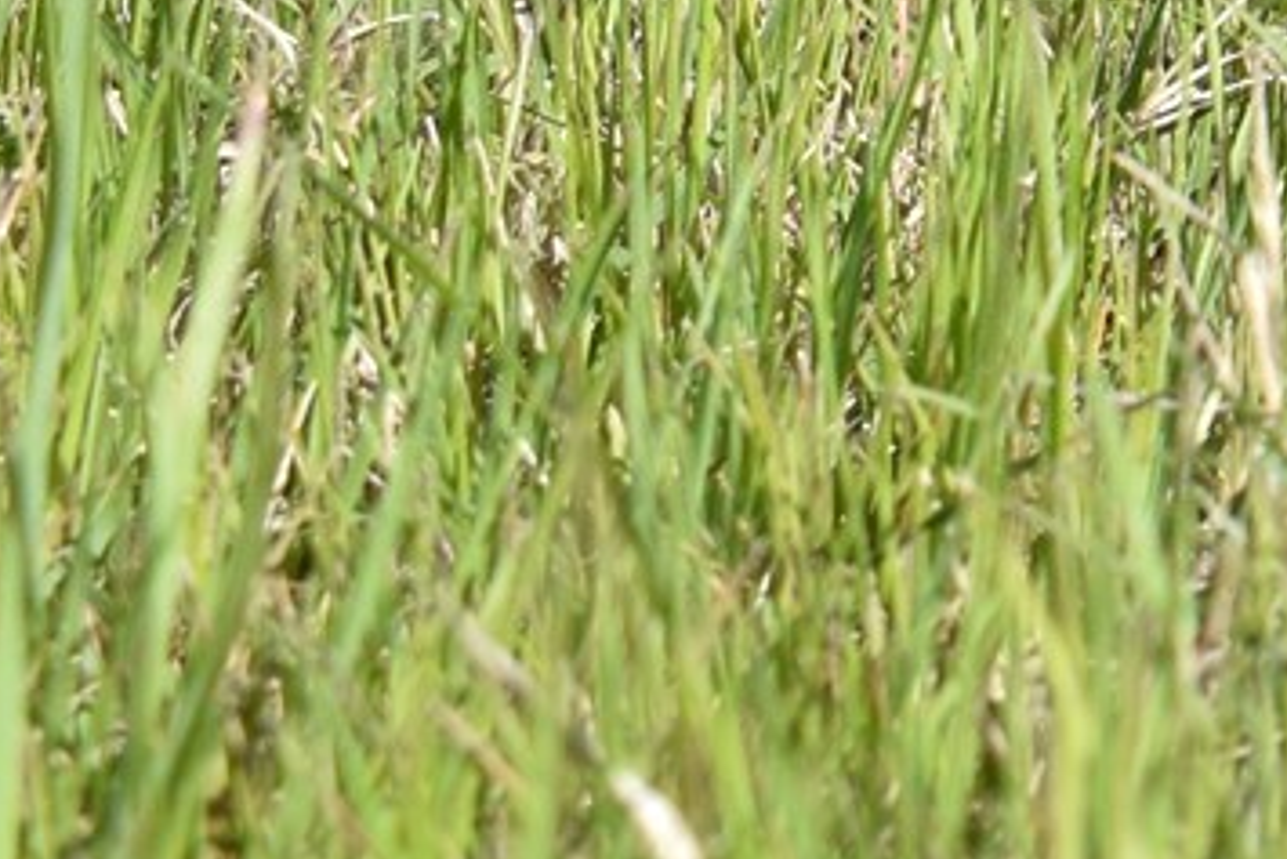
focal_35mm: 165
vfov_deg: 7.9
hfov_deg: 10.5
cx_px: 3169
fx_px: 5901
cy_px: -950
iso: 400
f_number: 5.6
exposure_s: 1/1600
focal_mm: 18
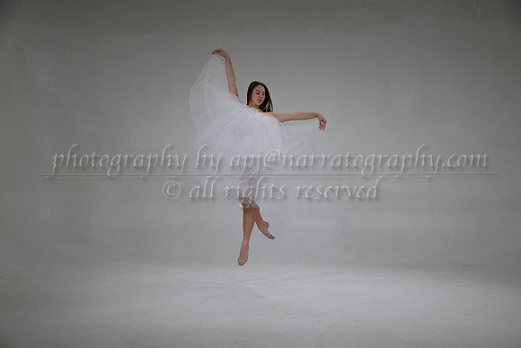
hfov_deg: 39.6
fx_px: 724
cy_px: 174
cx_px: 260
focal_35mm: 50
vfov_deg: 27.0
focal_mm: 50
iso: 400
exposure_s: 1/500
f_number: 5.6
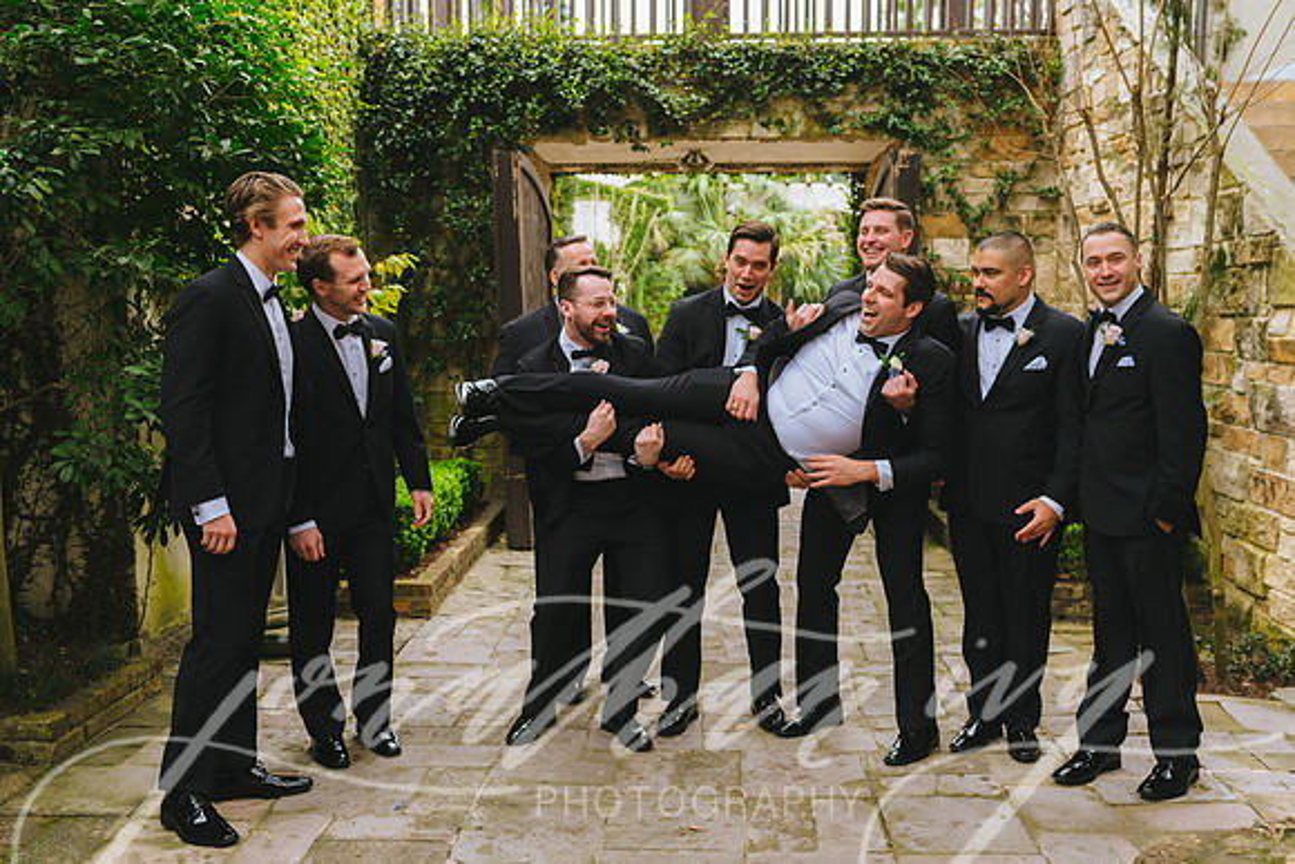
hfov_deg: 54.4
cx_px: 648
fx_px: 1259
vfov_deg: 37.9
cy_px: 432
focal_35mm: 35
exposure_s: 1/400
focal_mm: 35
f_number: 4
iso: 800
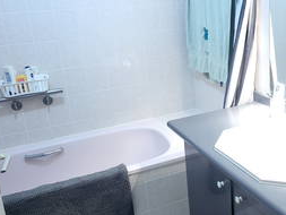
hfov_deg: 49.2
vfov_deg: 38.6
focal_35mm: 37
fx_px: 306
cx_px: 191
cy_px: 89
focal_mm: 4.25
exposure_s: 1/33
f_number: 1.8
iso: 640
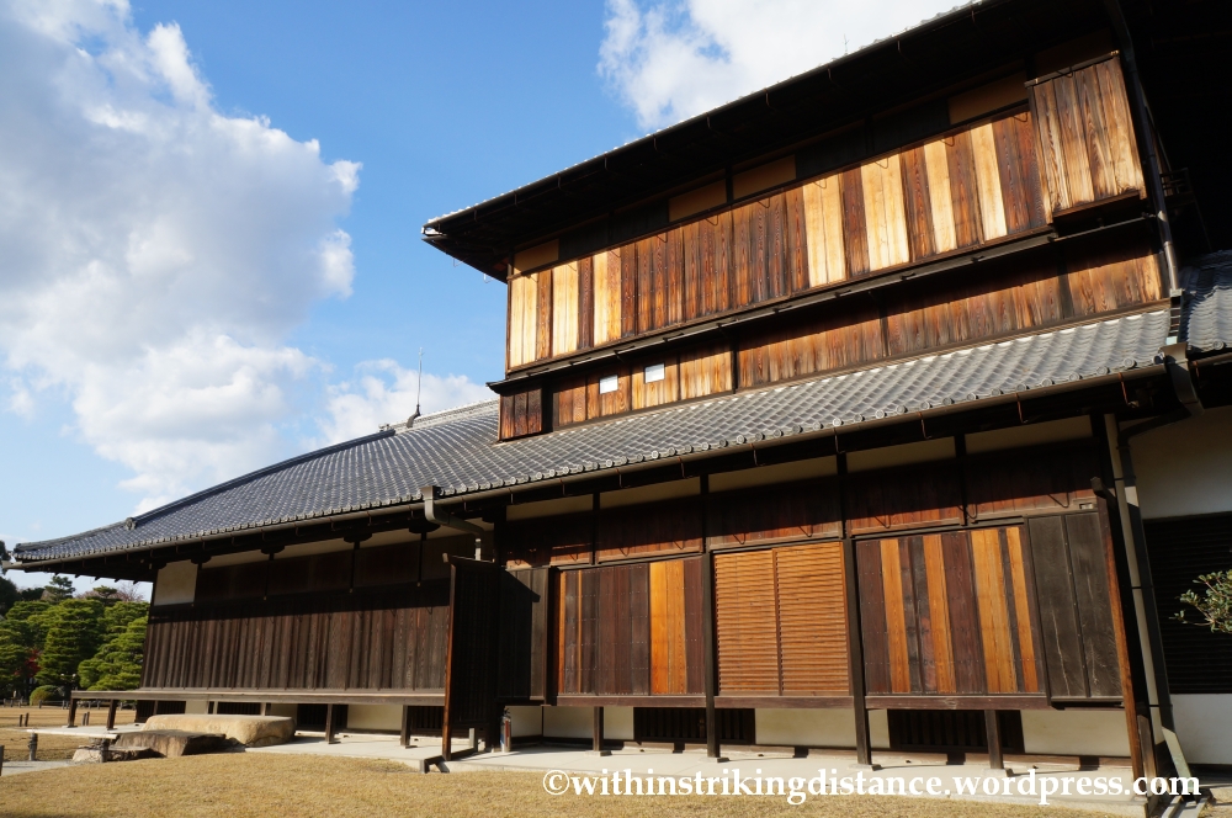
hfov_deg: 67.4
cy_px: 409
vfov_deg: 47.8
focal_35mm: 27
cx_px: 616
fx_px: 923
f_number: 13
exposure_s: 1/160
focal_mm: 18
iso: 200
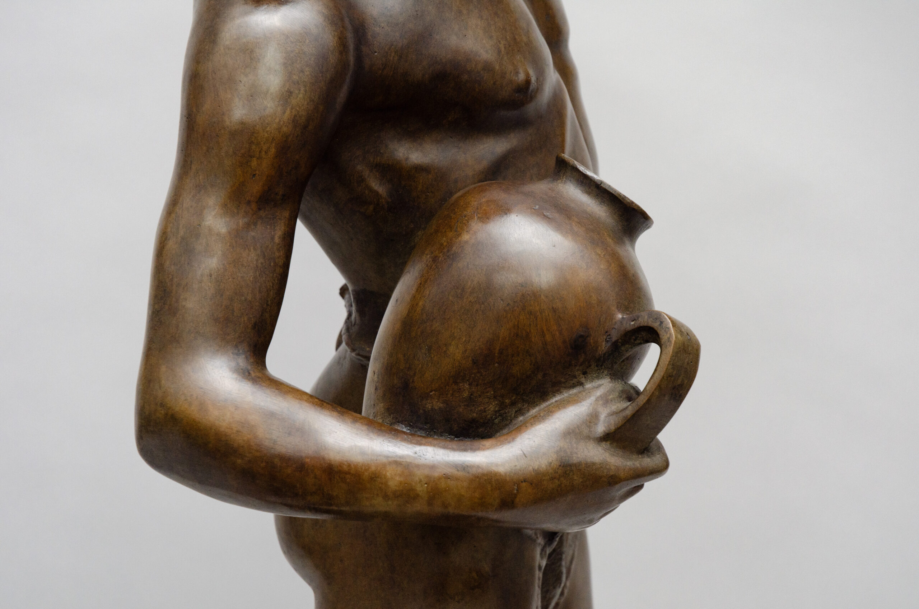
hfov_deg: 26.0
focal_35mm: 78
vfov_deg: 17.4
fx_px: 1987
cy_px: 304
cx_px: 460
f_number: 8
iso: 200
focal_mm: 52
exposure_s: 1/125
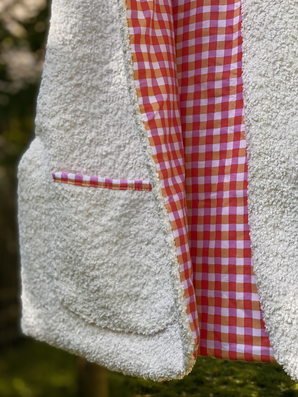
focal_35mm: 52
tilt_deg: +5.0
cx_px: 149
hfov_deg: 28.0
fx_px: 597
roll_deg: -1.0
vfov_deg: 36.8
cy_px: 198
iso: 20
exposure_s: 1/366
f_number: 2
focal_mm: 6
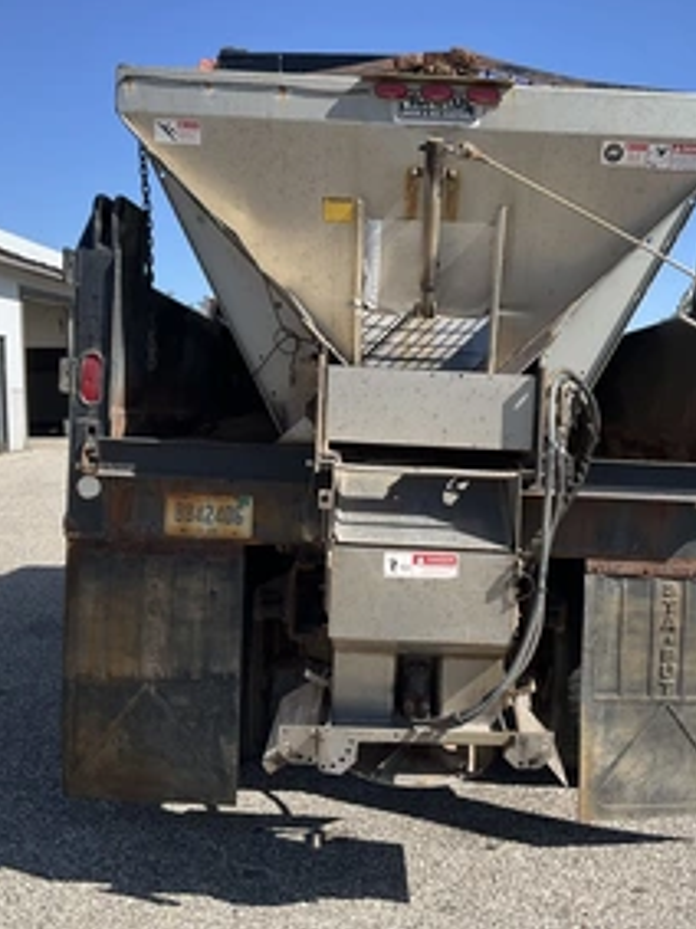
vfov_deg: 45.8
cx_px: 410
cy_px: 460
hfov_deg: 35.0
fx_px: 1100
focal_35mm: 41
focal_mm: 3
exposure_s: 1/1534
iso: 25
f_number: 1.8
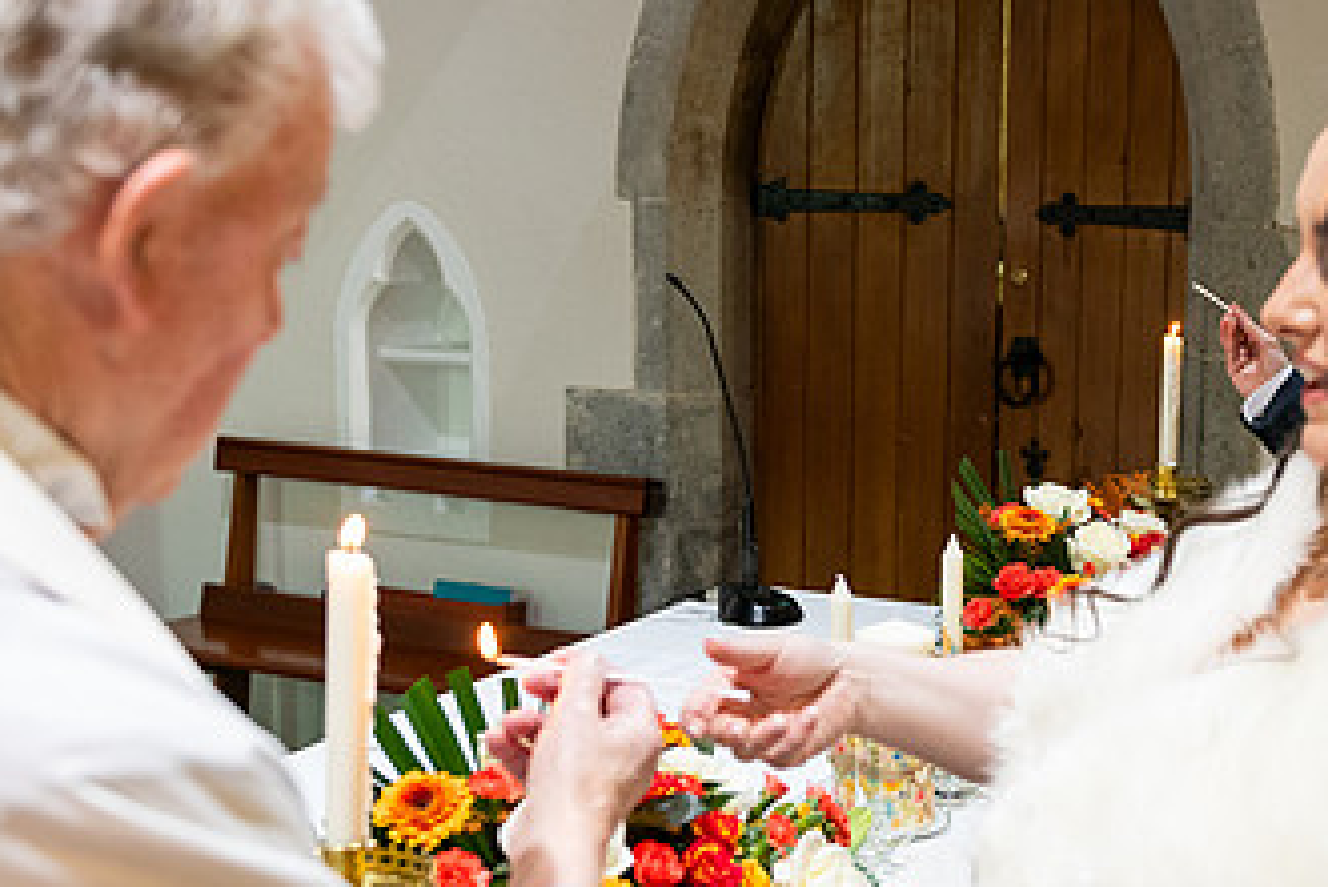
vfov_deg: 24.2
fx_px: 2067
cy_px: 520
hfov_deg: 35.3
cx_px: 895
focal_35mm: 56
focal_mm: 32
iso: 1600
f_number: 3.5
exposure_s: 1/160
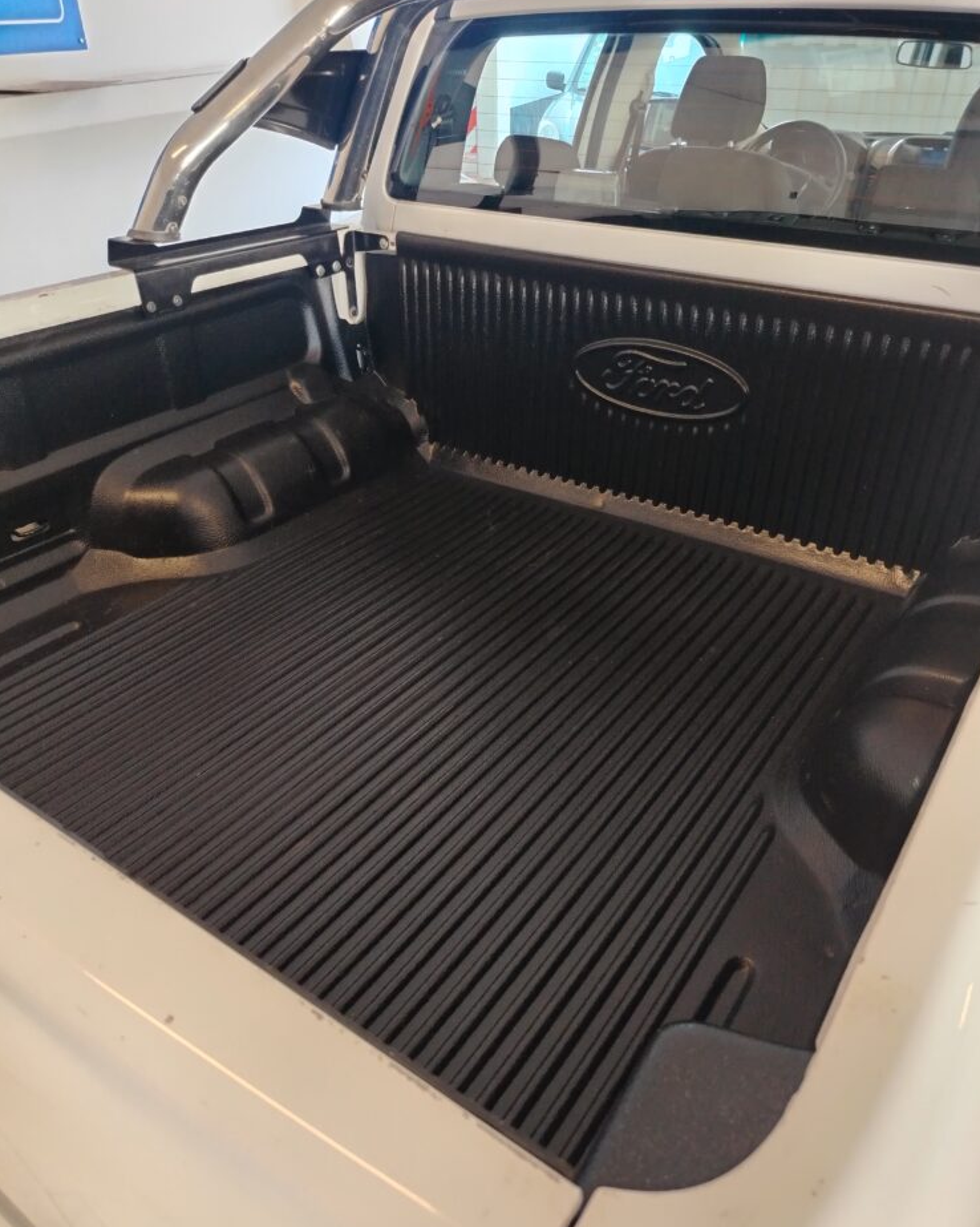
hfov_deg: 54.9
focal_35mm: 26
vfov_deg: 66.0
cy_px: 621
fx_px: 943
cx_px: 483
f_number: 1.75
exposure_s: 1/33.3
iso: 663
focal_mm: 5.25
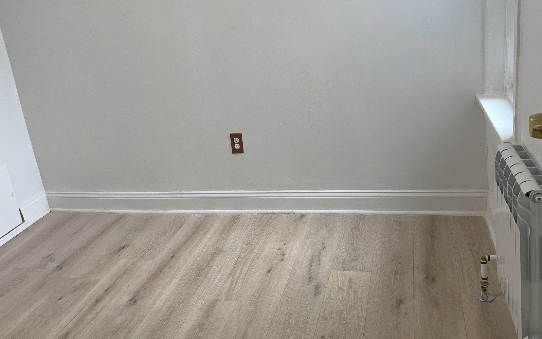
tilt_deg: -15.9
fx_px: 502
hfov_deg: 56.7
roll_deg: +6.1
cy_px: 133
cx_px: 283
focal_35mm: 34
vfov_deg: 37.1
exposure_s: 1/120
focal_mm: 5.1
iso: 100
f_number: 1.6
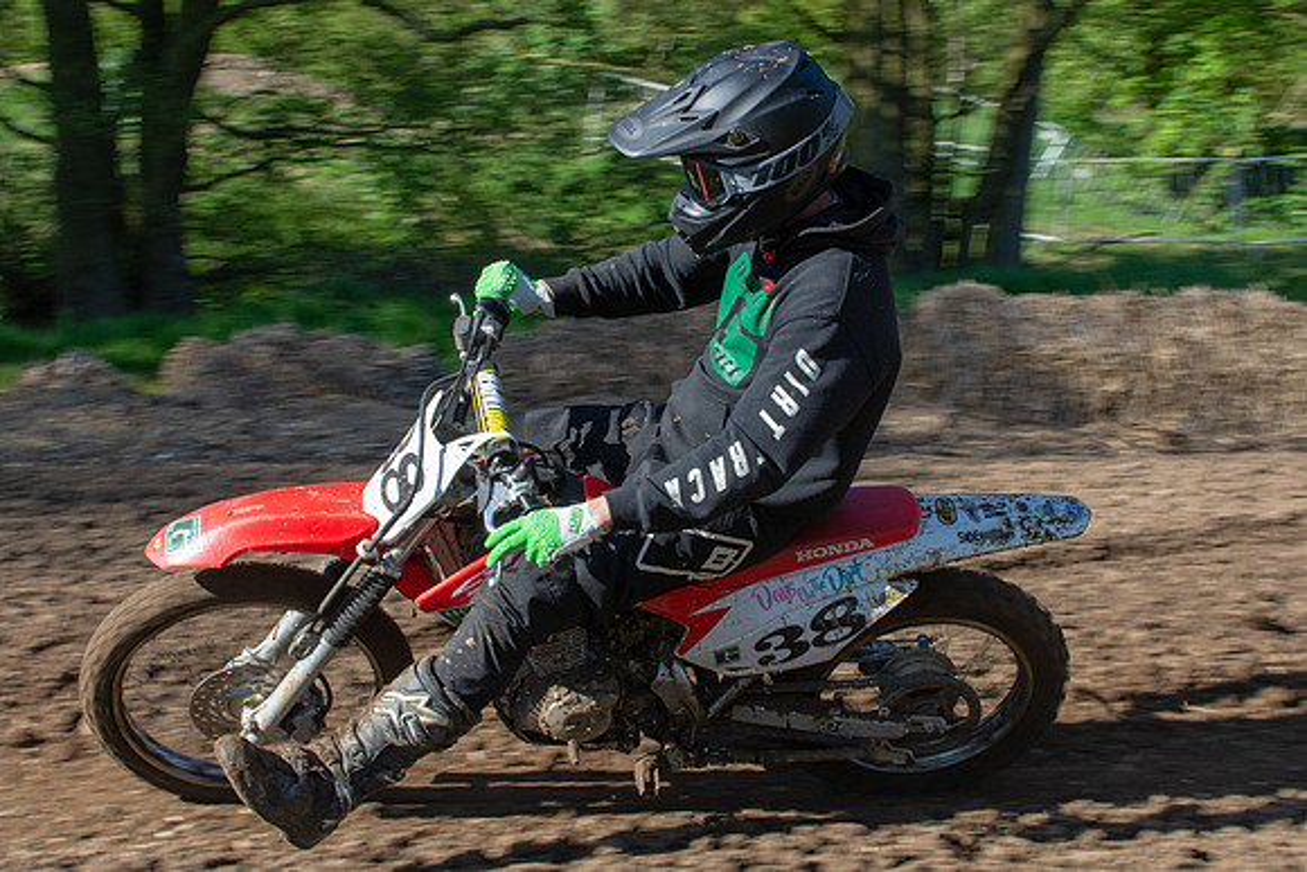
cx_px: 614
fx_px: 2355
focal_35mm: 65
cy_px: 405
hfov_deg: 31.0
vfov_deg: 21.0
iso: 200
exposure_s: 1/400
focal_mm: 24
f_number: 7.1
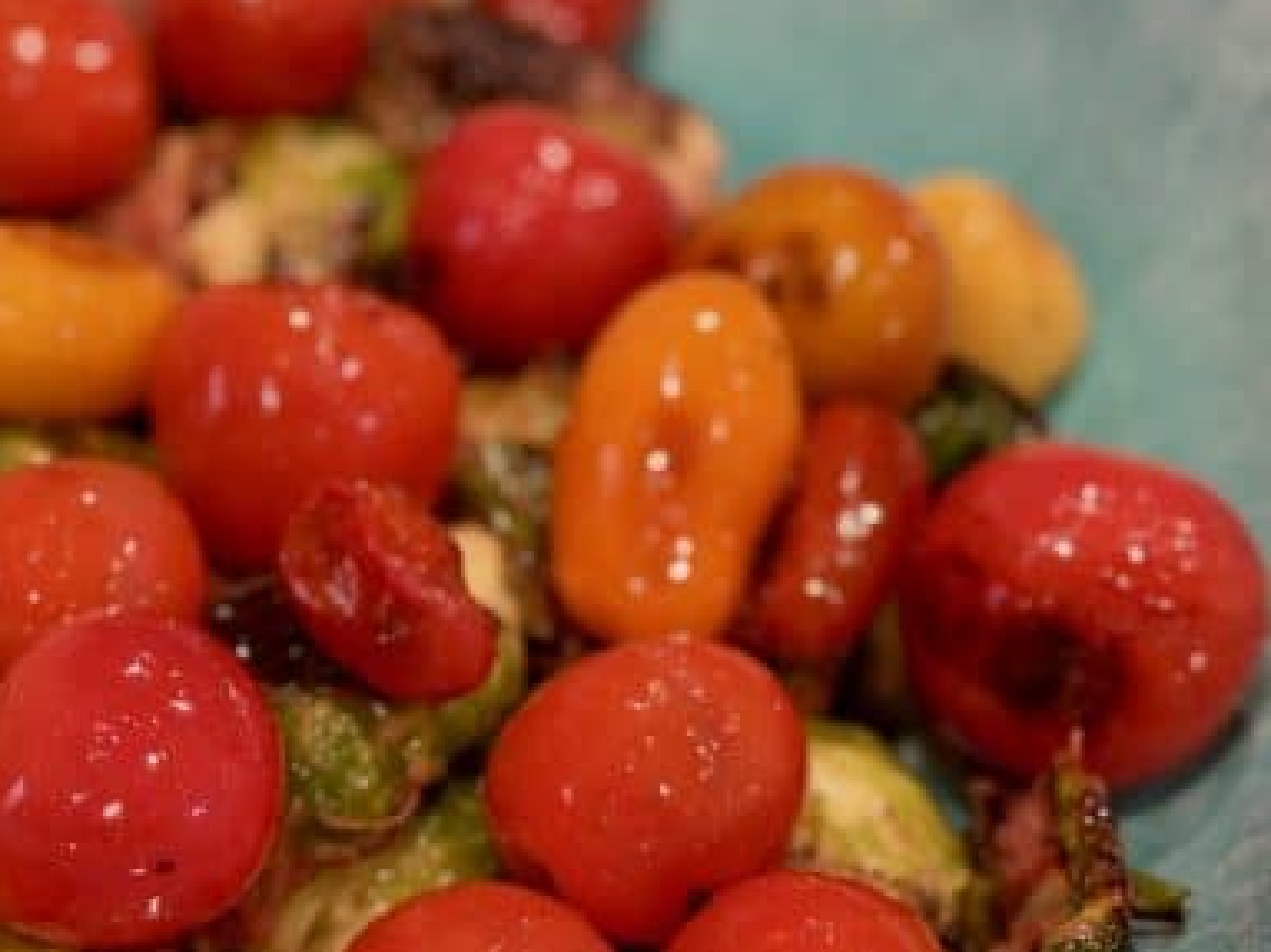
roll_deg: +0.1
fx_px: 3450
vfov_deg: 15.7
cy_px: 476
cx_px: 232
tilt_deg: -41.8
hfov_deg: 20.6
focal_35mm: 94
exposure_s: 1/60
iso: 250
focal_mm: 6.76
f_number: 1.78
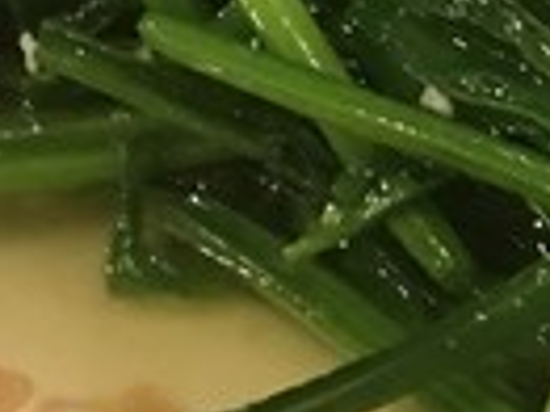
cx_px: 1411
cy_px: 34
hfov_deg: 9.6
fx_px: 2810
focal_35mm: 177
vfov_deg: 8.3
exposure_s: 1/4
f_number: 2.2
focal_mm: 4.15
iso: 50
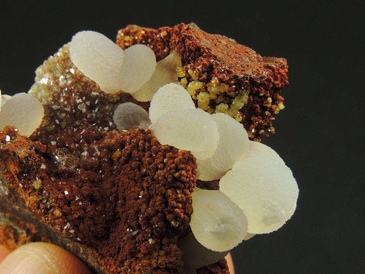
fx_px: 991
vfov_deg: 15.7
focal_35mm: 94
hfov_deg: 20.9
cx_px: 182
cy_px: 144
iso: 100
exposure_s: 1/160
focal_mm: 9.8
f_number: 3.7
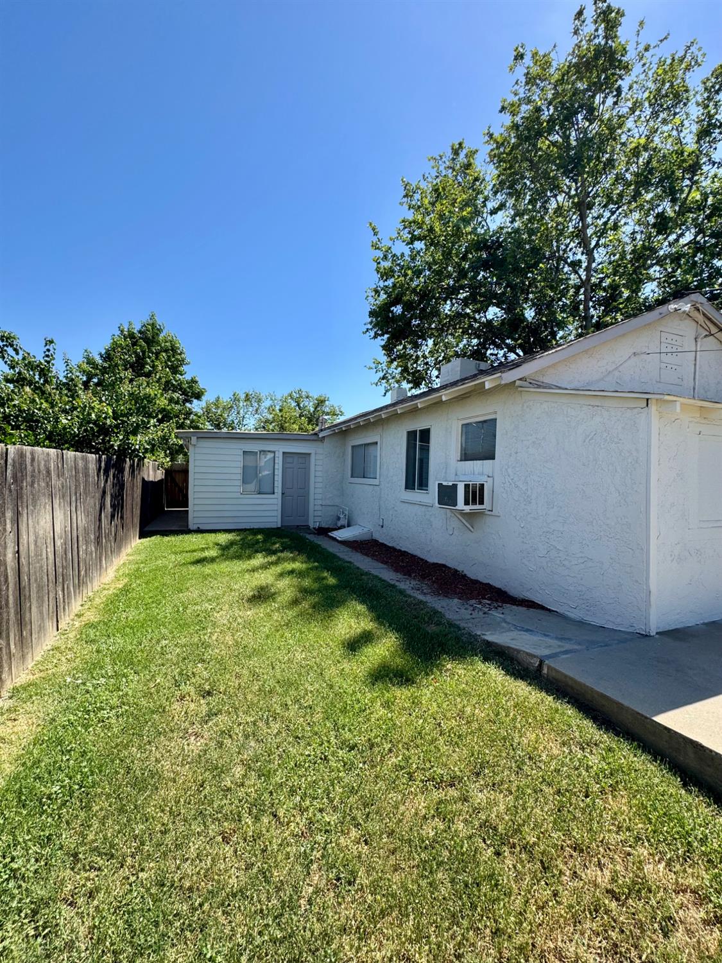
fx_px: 389
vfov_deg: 102.1
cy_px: 482
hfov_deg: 85.7
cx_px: 361
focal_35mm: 14
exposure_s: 1/1198
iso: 50
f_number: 2.2
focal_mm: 2.22
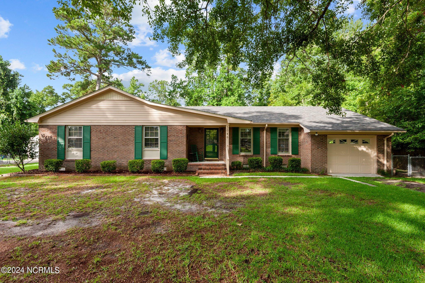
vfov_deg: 73.7
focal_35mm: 16
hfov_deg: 96.8
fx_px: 189
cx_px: 212
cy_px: 142
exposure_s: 1/80
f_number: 10
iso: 200
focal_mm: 16
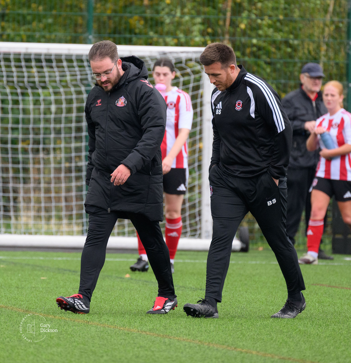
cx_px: 160
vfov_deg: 2.7
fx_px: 7756
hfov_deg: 2.6
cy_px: 130
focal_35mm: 665
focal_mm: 400
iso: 2200
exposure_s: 1/1250
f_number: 5.6
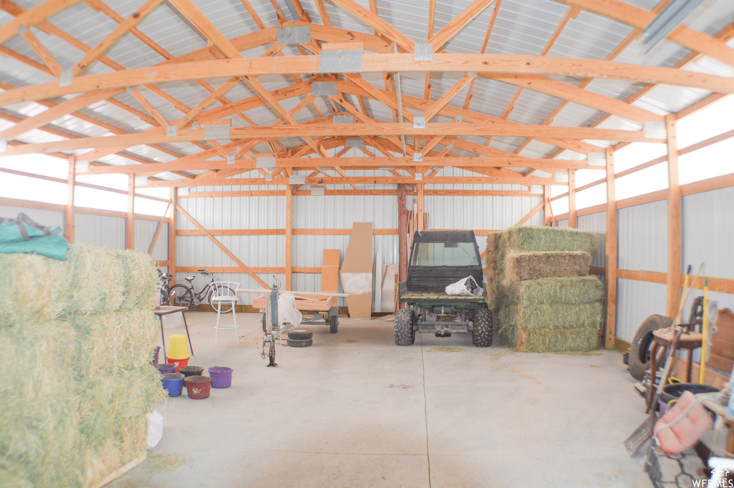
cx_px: 367
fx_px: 795
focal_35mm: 39
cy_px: 244
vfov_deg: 34.2
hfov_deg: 49.6
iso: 400
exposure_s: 1/80
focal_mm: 26
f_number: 4.2
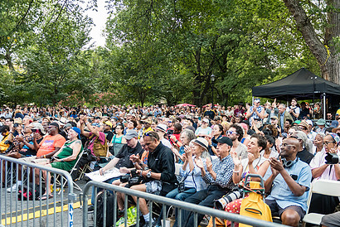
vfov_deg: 32.7
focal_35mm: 41
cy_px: 105
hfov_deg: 47.1
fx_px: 387
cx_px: 202
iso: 2000
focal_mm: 29
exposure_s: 1/400
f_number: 2.8
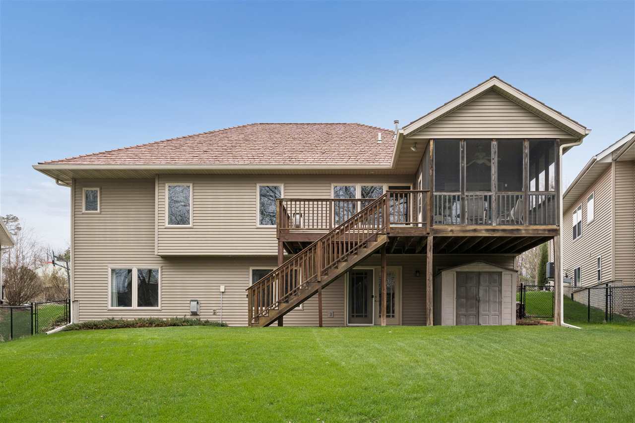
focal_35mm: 33
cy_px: 212
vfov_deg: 40.0
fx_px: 582
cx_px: 318
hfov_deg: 57.2
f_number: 9
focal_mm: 33
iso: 400
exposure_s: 1/400
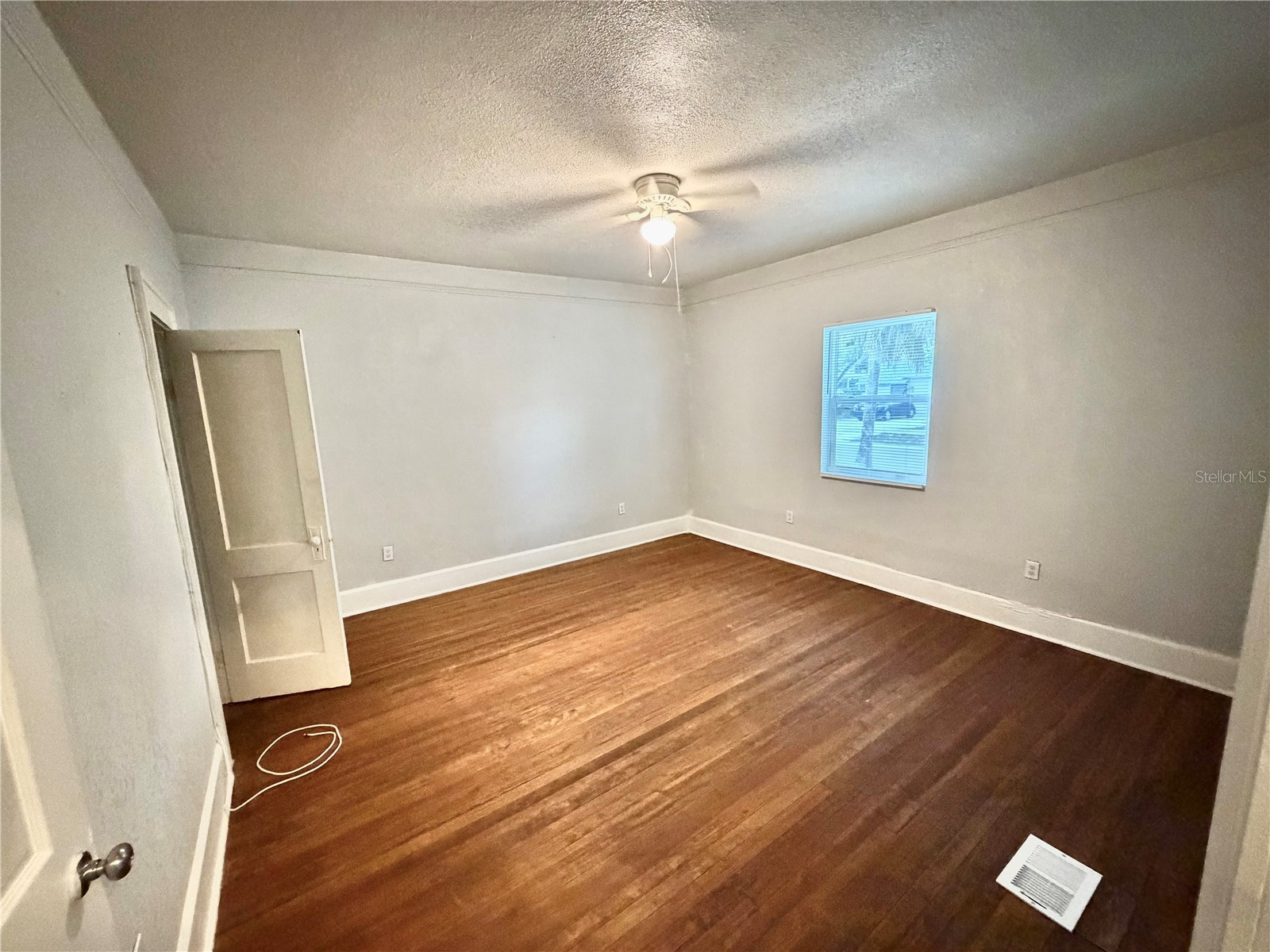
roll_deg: +1.9
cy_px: 476
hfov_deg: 102.1
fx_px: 514
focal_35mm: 14
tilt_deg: -9.3
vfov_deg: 85.7
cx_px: 635
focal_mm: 2.22
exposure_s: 1/40
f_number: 2.2
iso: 1250
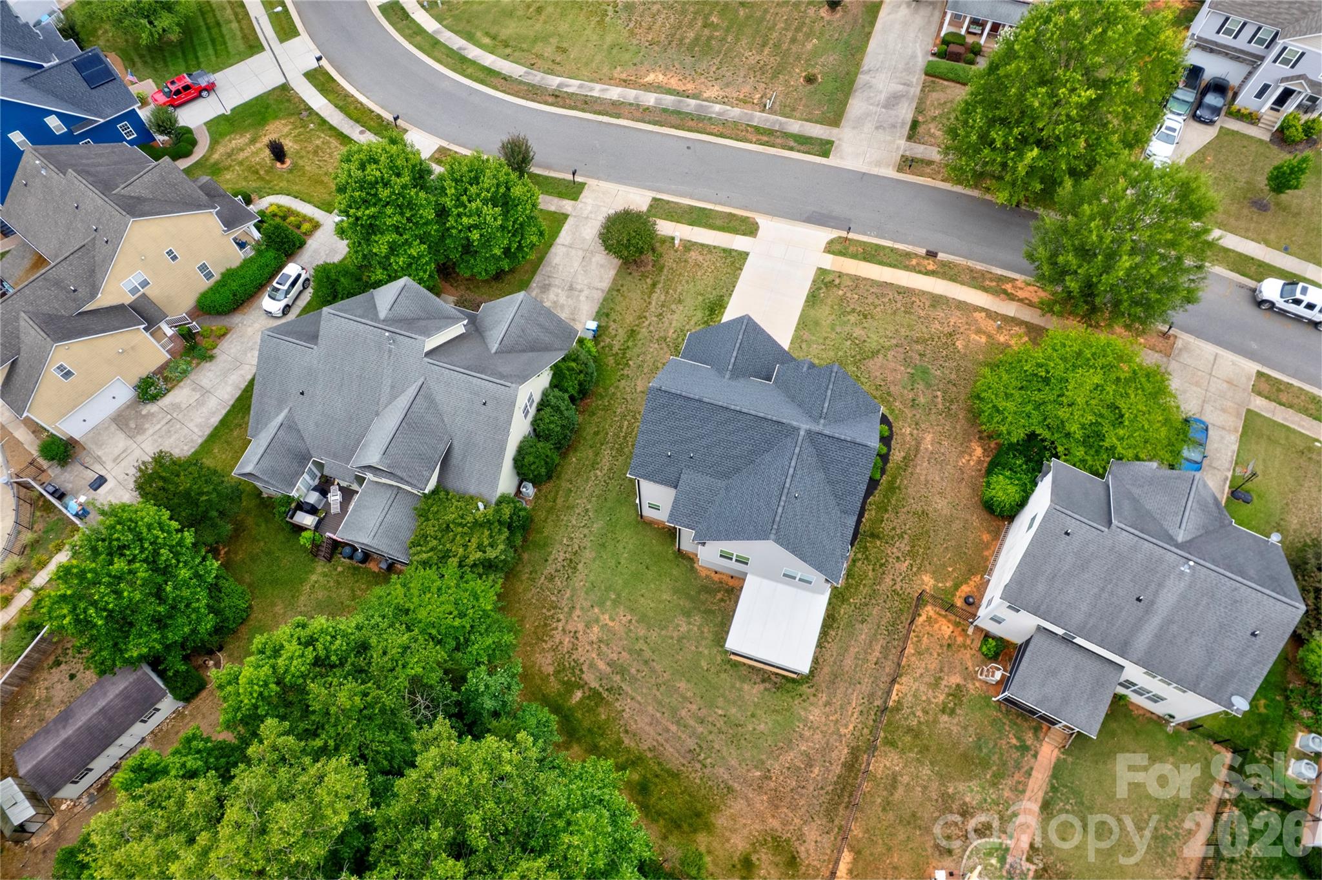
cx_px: 661
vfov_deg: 57.2
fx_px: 807
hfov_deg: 78.6
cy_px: 440
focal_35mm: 22
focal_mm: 8.4
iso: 100
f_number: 2.8
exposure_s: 1/400
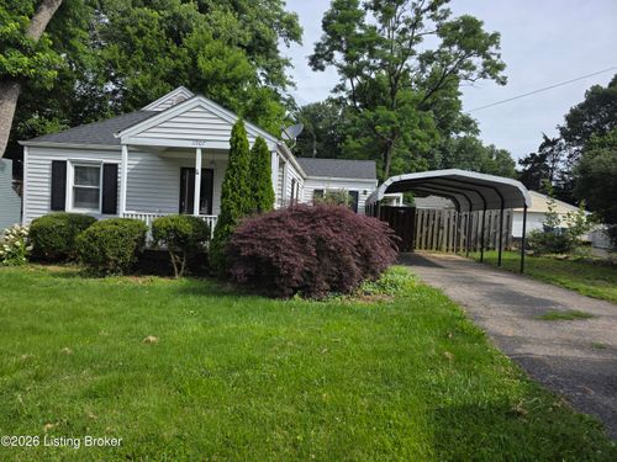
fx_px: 410
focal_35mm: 23
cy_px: 231
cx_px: 308
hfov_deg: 73.9
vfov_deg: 58.9
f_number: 1.7
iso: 80
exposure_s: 1/3972
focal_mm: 6.3
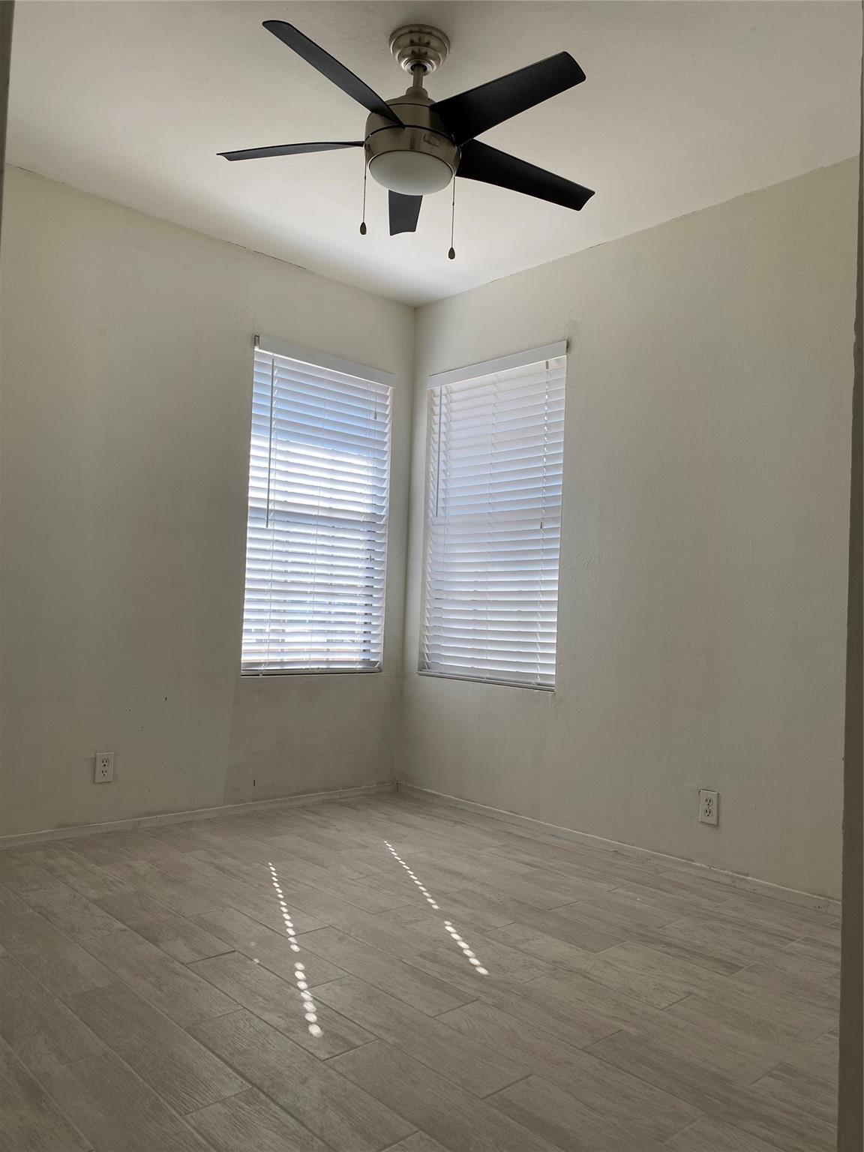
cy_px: 576
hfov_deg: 53.1
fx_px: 865
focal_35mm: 26
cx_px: 432
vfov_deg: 67.3
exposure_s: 1/190
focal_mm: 4.25
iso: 32
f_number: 1.8
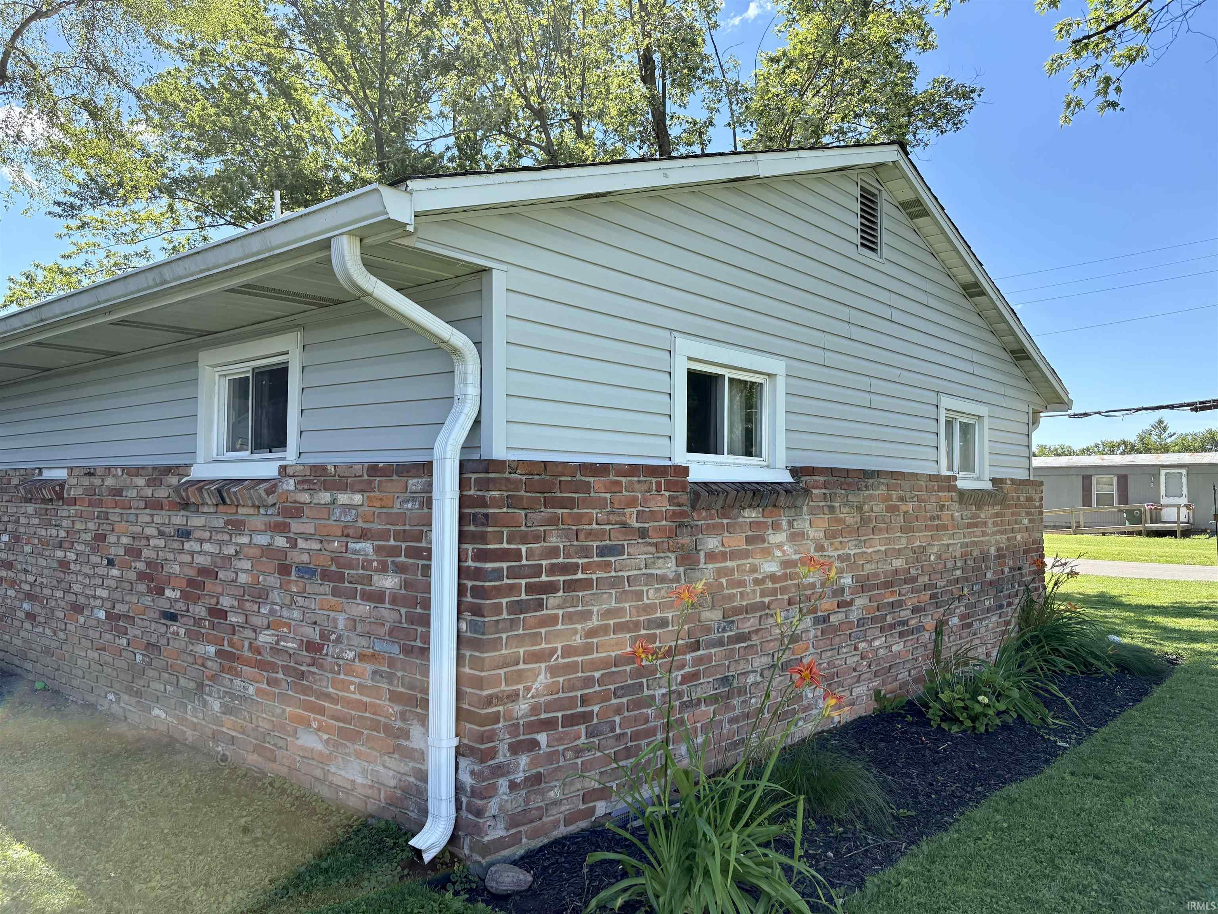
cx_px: 609
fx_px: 915
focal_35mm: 26
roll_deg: +0.0
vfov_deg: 53.1
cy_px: 457
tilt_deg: +2.3
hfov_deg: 67.3
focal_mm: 5.96
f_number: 1.6
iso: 64
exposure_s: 1/1263
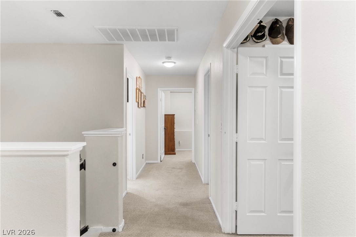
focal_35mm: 23
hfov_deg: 76.1
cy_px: 118
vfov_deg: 55.1
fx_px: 227
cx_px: 178
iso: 400
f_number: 8
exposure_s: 1/5
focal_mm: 23
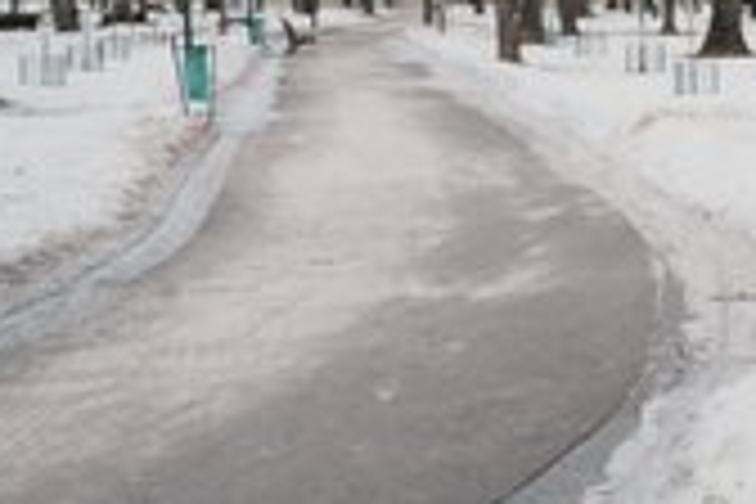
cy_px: 110
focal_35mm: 76
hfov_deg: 24.8
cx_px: 837
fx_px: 1596
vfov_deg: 17.8
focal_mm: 32
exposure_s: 1/323
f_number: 3.5
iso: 200
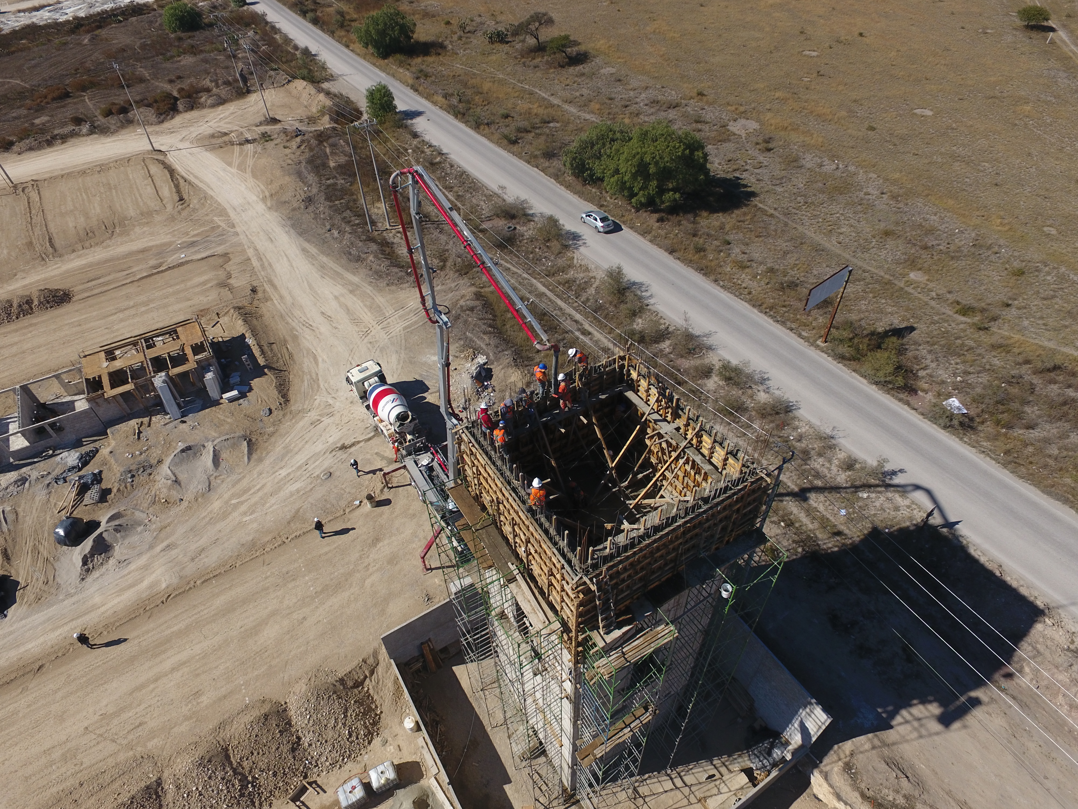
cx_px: 539
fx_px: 623
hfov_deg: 81.7
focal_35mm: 20
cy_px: 404
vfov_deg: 66.0
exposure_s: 1/1232
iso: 100
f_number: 2.8
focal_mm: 3.61
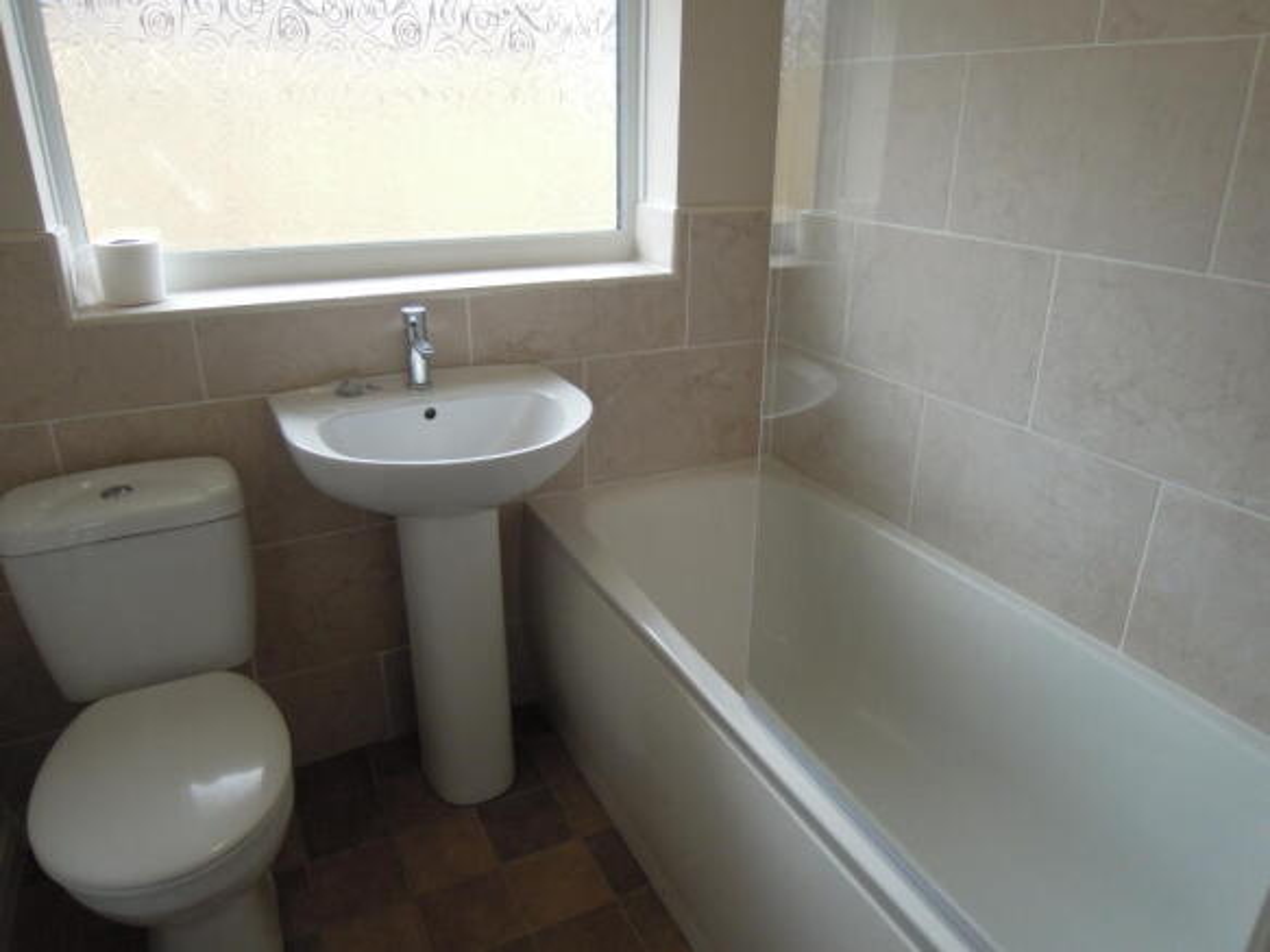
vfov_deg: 56.8
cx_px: 635
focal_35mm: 24
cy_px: 476
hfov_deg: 71.6
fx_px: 880
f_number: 1.8
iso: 280
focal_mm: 4.3
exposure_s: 1/80
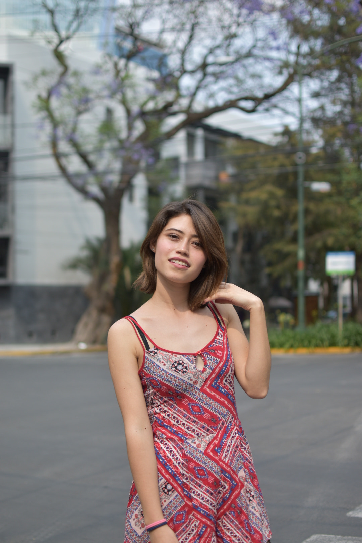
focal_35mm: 52
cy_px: 272
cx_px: 181
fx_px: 792
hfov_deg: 25.8
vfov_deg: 37.9
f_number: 1.8
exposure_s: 1/2000
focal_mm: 35
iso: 100
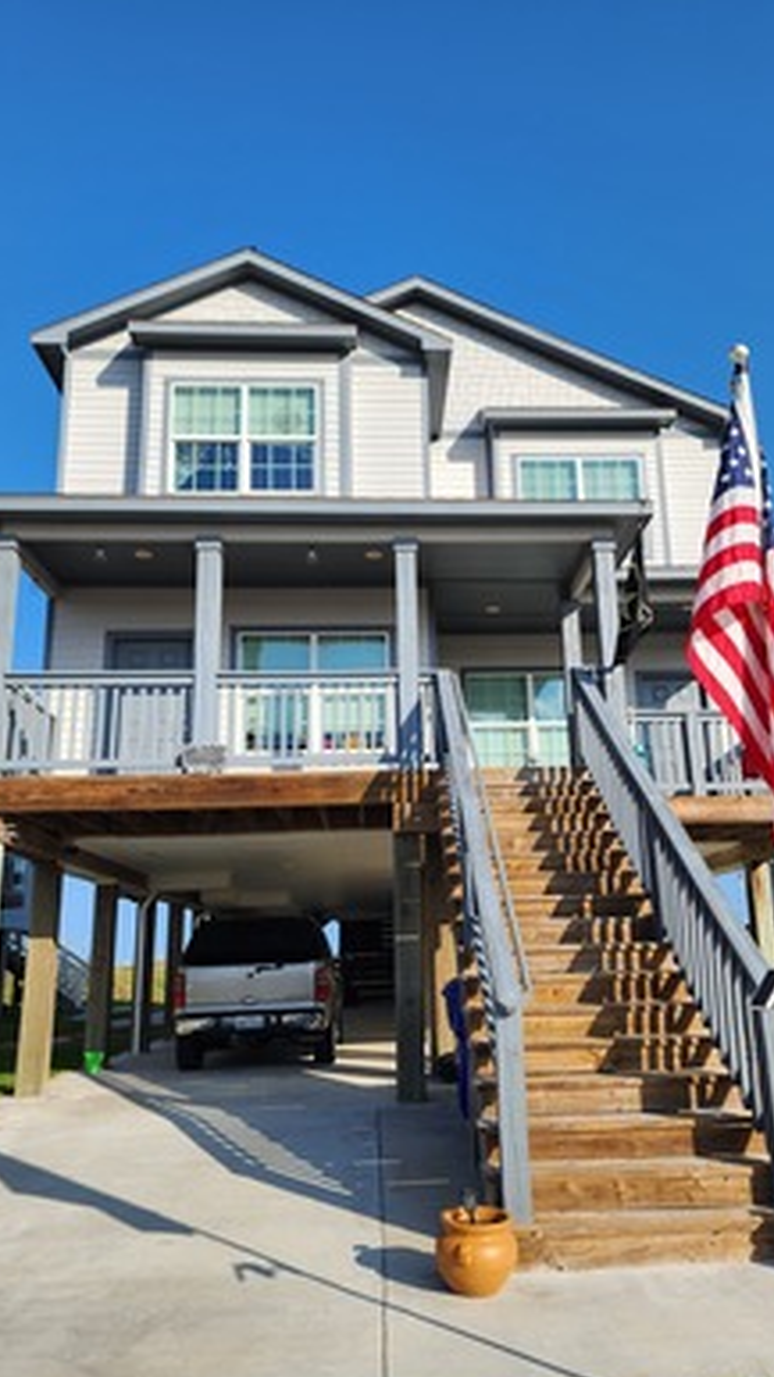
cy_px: 703
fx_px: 949
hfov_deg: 44.3
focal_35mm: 26
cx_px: 442
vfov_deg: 71.9
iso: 12
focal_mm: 6.4
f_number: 1.8
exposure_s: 1/827
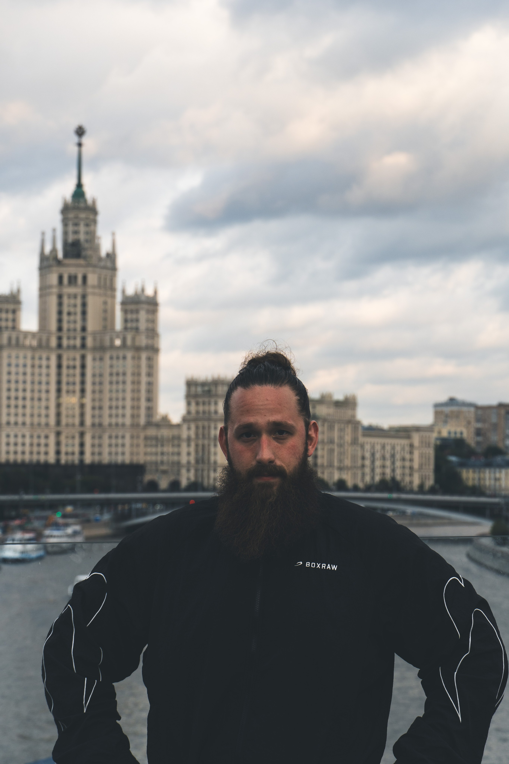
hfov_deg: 15.2
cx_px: 254
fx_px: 1909
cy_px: 382
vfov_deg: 22.6
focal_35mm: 90
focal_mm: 60
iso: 200
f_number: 5.6
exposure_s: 1/250
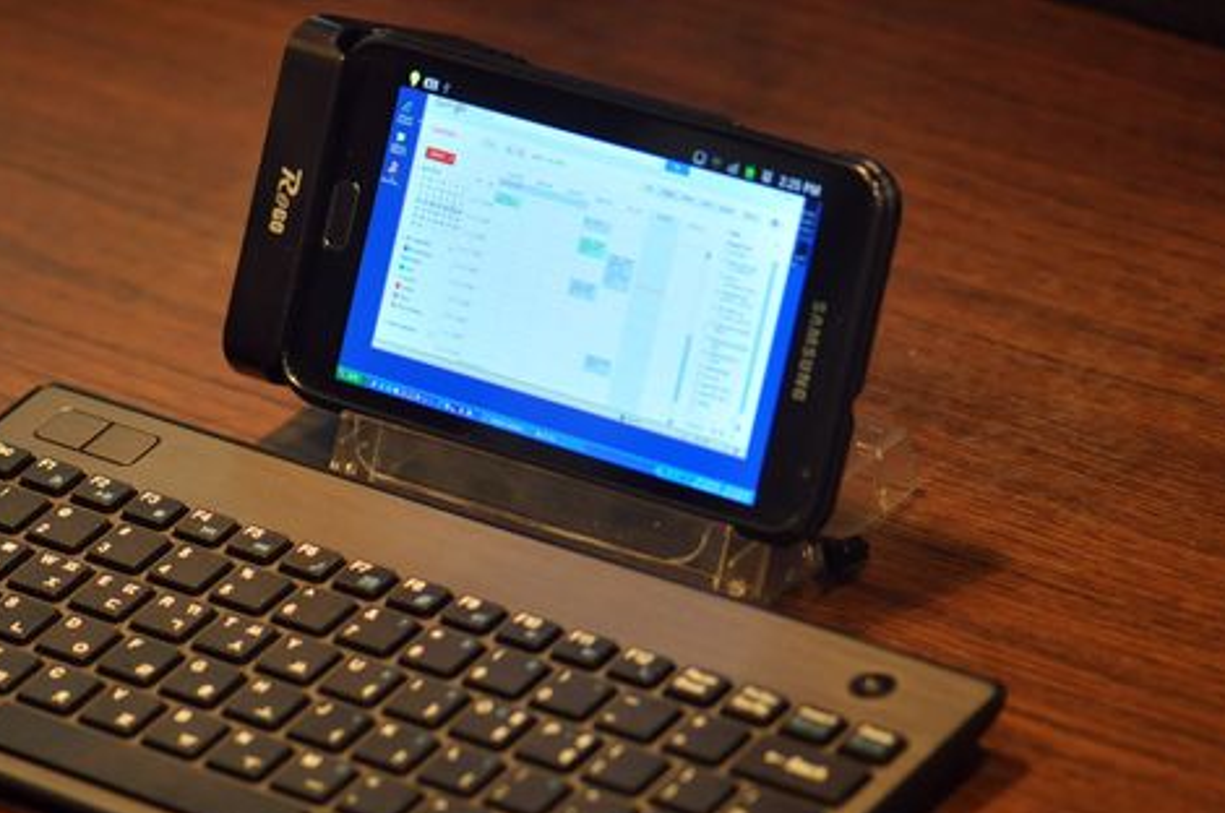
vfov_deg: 6.4
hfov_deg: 9.6
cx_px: 469
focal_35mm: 215
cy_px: 551
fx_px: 7295
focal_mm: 105
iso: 800
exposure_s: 1/80
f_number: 3.2
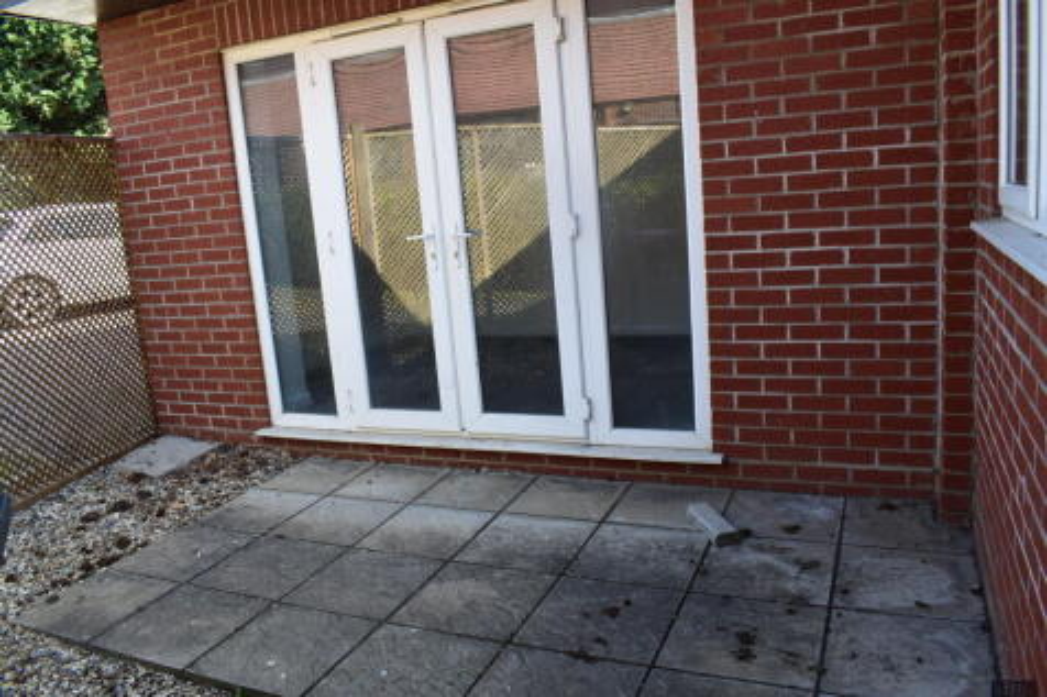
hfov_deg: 67.4
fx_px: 785
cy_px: 348
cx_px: 524
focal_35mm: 27
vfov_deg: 47.9
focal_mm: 18
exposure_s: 1/80
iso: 400
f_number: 8
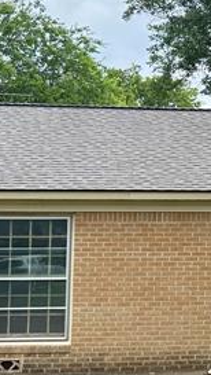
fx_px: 973
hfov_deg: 11.0
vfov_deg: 21.8
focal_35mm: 98
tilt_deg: +5.0
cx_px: 455
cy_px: 168
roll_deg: -0.5
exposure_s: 1/1812
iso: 100
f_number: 1.78
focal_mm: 6.76
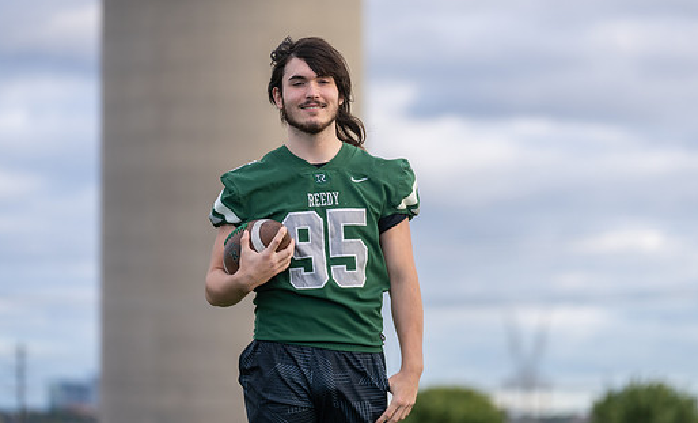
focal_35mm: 174
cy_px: 187
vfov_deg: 7.4
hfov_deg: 12.1
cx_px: 337
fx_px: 3281
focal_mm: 148
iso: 100
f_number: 2.8
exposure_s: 1/400
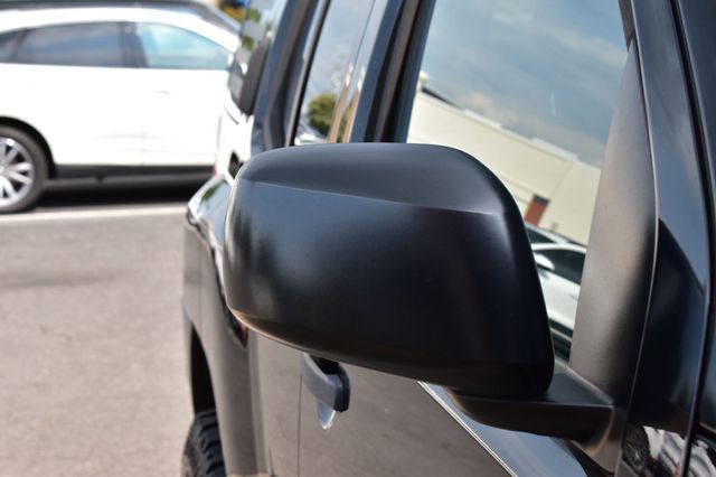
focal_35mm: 78
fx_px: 1550
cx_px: 358
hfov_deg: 26.0
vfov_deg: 17.5
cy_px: 238
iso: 400
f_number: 10
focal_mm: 52
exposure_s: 1/320
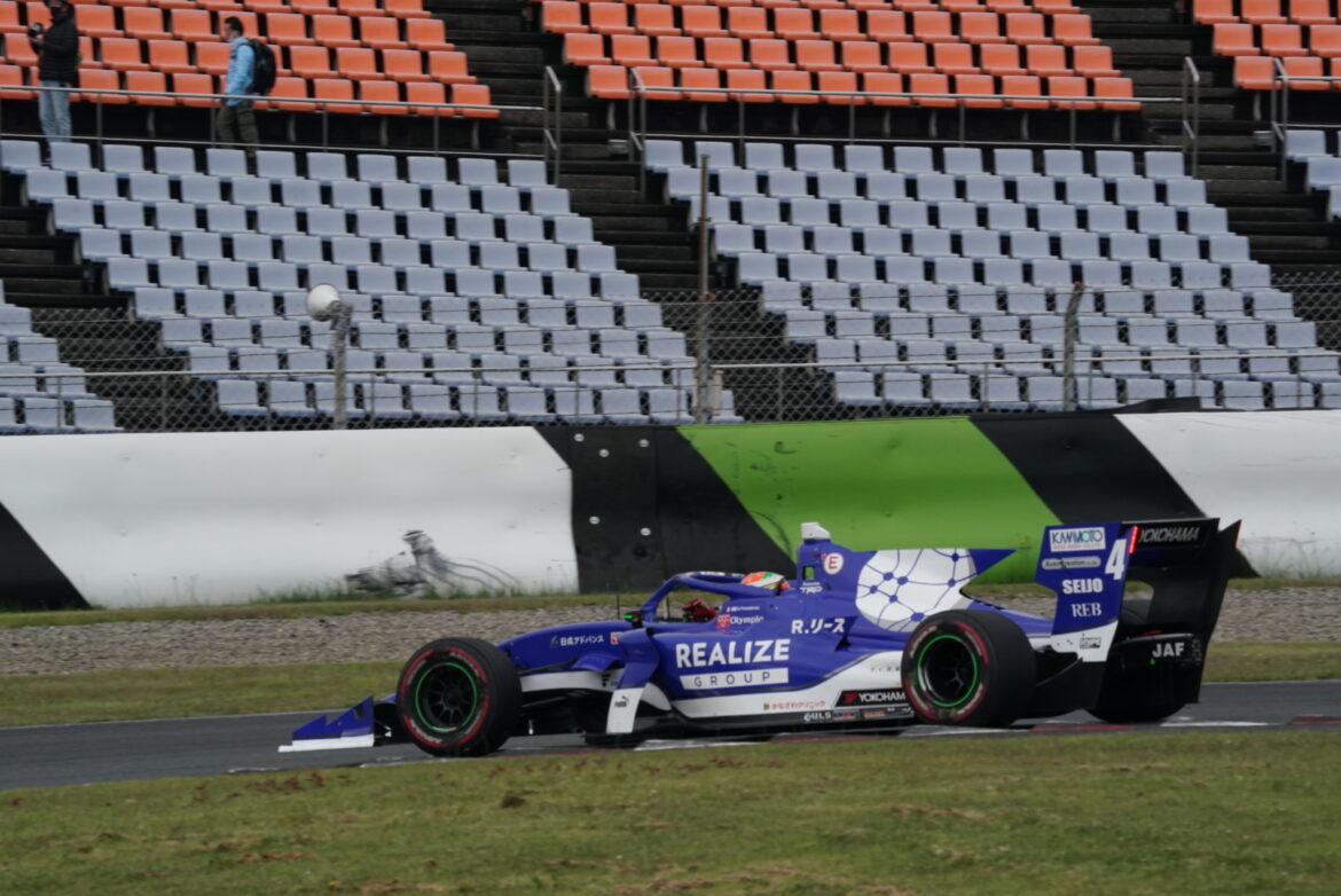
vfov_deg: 2.3
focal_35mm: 600
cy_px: 448
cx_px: 670
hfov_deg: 3.4
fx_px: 22366
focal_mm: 600
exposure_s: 1/800
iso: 1600
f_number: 18
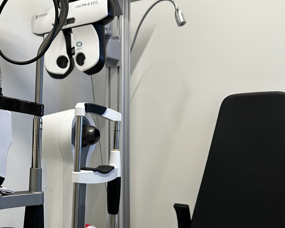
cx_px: 63
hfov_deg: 43.9
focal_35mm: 40
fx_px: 337
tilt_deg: -3.1
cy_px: 149
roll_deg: +0.3
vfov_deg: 37.0
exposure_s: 1/100
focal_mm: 5.7
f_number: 1.5
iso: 125
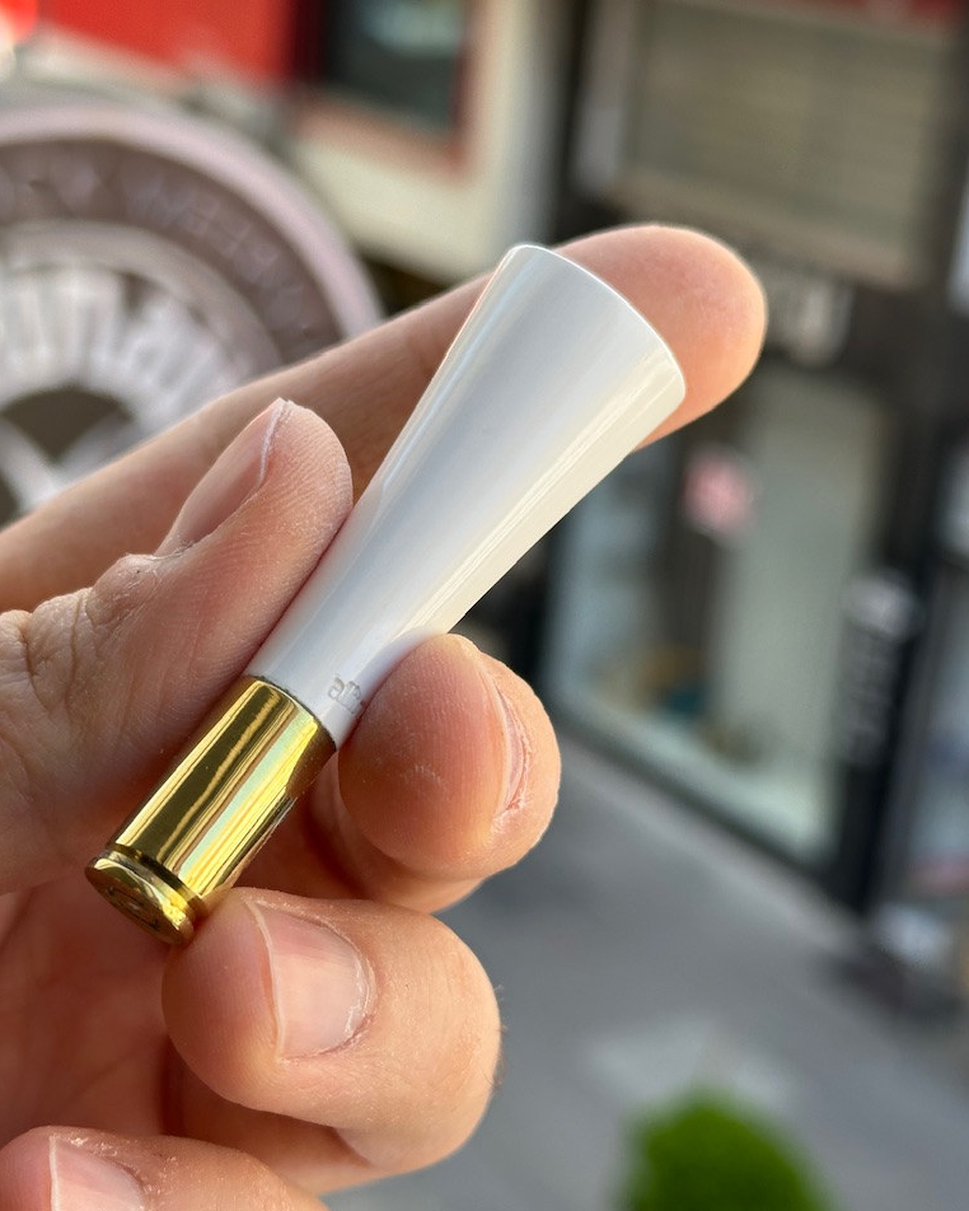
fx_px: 2258
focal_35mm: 63
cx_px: 453
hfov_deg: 24.2
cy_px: 609
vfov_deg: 30.0
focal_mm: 6.86
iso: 64
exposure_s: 1/372
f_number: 1.78
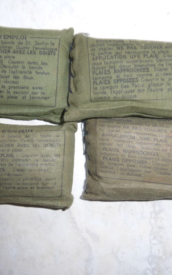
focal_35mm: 35
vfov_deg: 55.3
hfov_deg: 36.2
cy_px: 138
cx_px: 94
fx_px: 263
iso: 100
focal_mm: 4.3
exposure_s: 1/60
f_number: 3.3
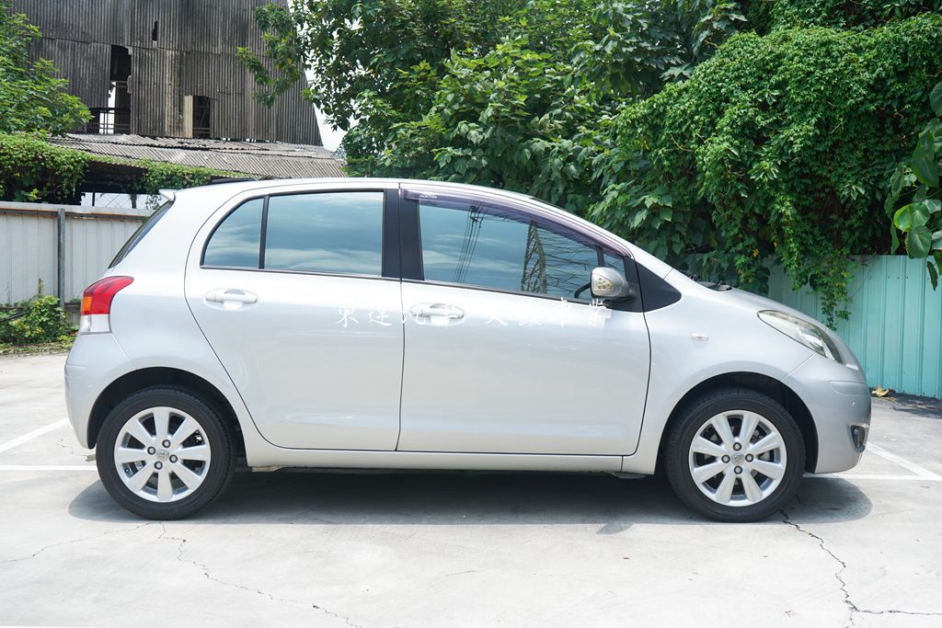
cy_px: 314
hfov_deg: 53.1
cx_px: 471
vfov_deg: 36.9
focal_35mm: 36
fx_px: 942
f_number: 8
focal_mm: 36
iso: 100
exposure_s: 1/160
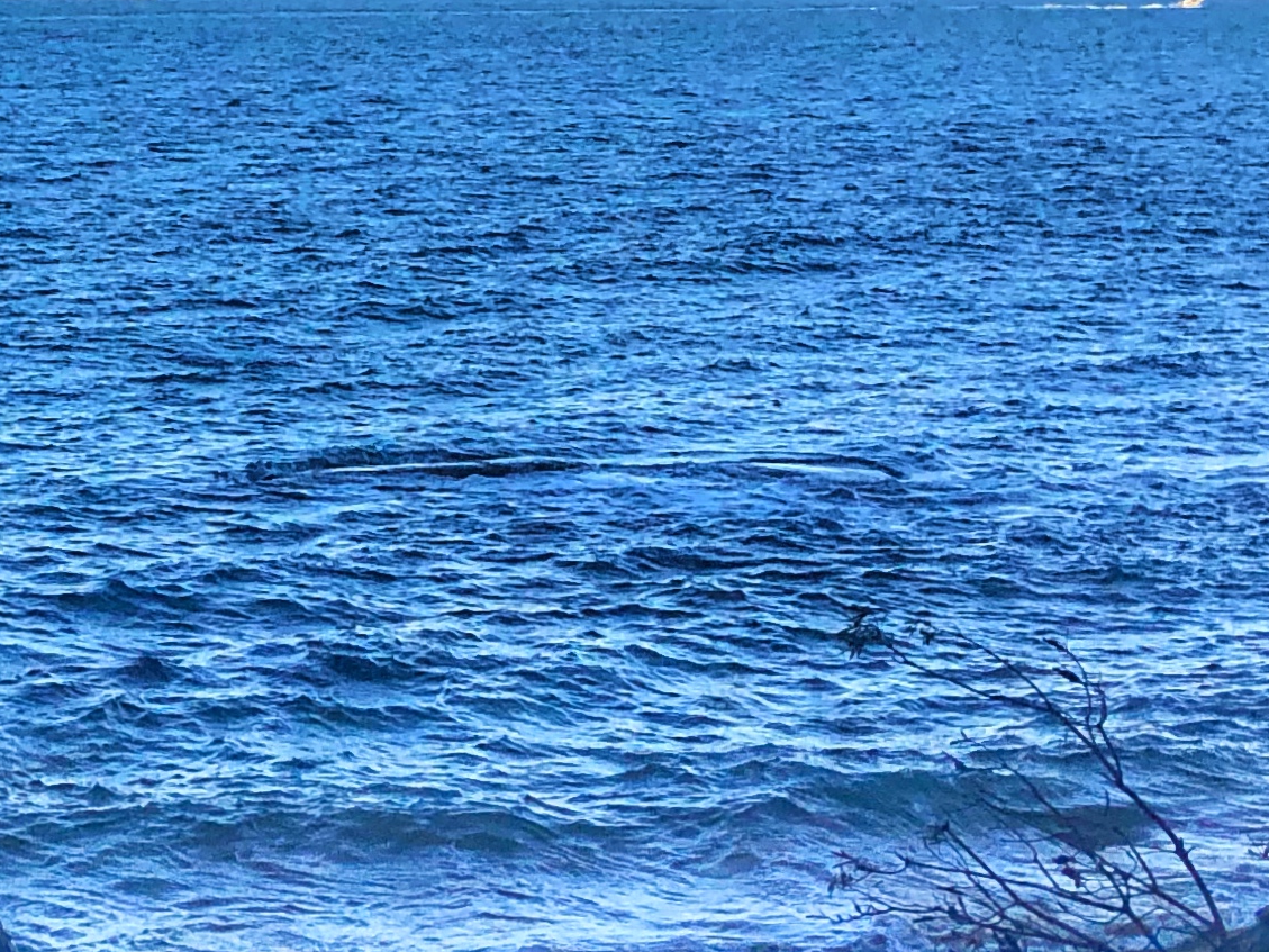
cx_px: -239
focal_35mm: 100
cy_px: 656
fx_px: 3666
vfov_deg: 14.8
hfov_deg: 18.6
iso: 20
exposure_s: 1/2525
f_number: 1.8
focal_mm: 3.99
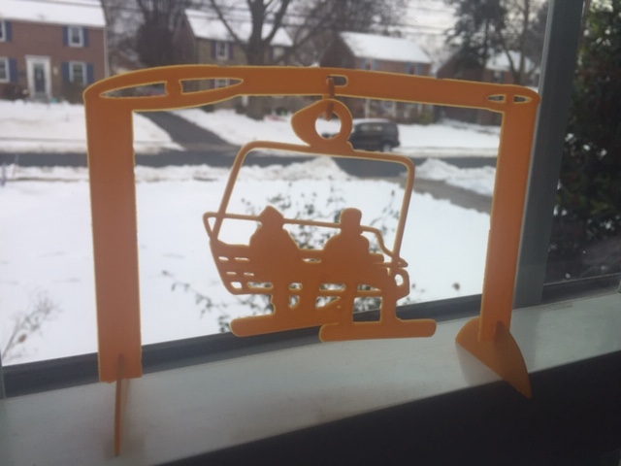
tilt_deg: -13.2
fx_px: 520
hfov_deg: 61.7
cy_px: 233
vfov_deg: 48.2
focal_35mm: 29
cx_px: 310
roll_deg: -3.3
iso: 32
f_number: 2.2
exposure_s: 1/860
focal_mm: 4.15
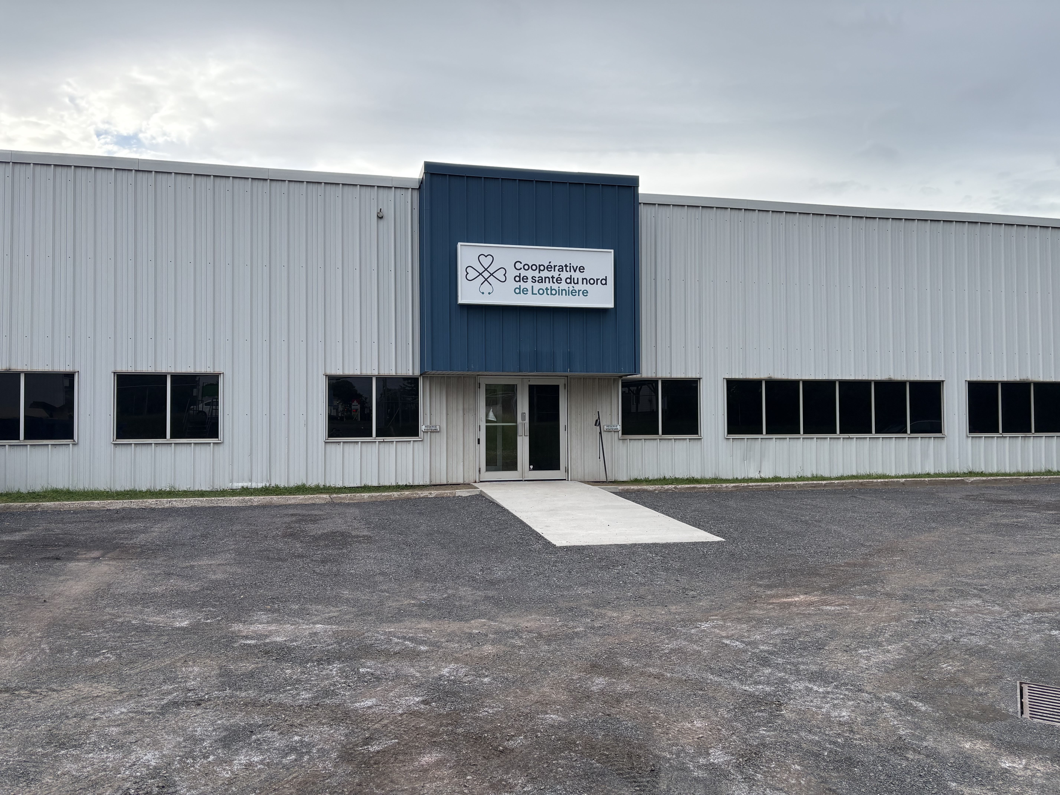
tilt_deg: +1.0
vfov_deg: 53.1
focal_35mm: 26
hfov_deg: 67.3
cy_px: 398
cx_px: 530
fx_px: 796
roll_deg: +0.8
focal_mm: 5.96
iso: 64
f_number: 1.6
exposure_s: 1/1337
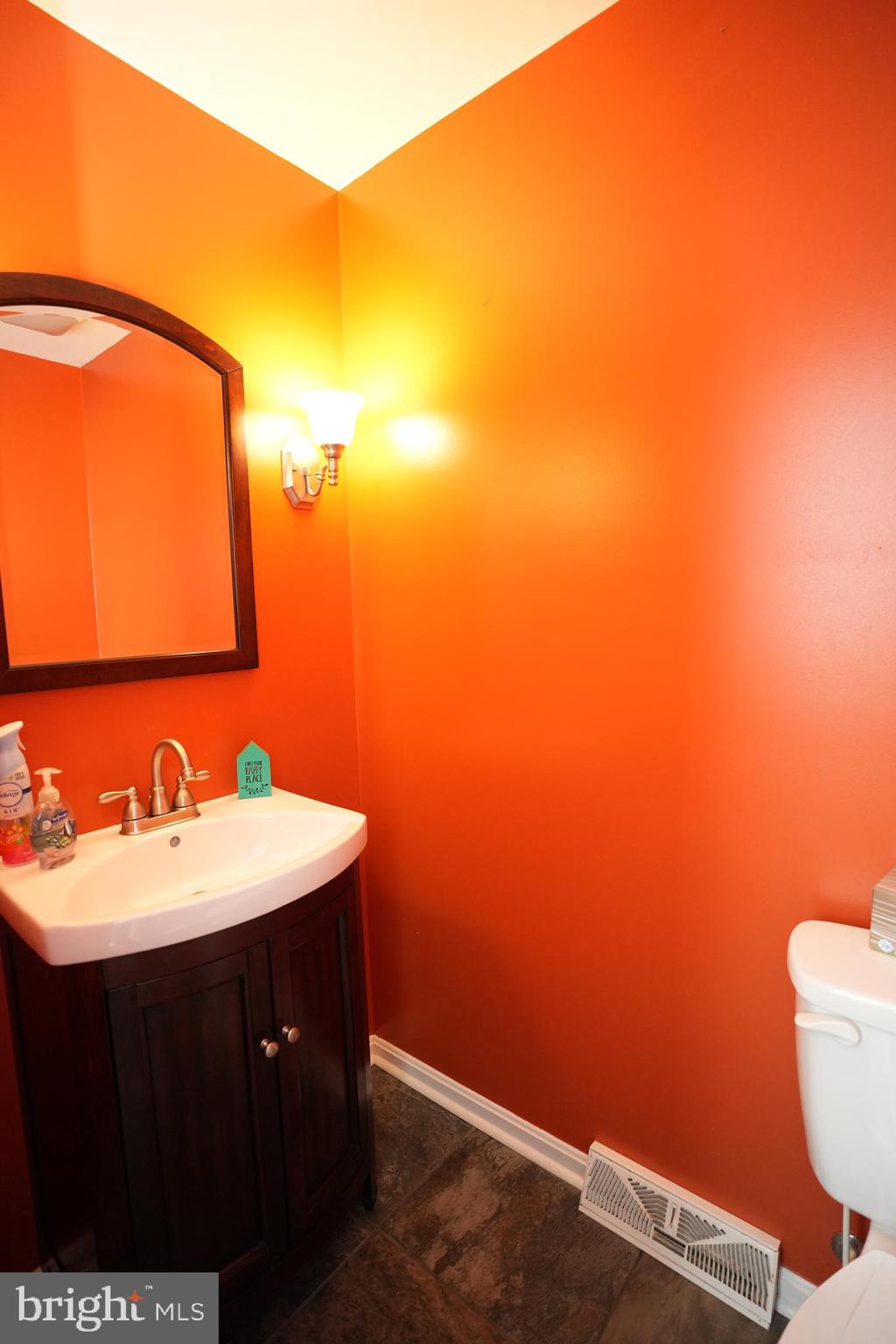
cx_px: 448
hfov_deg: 70.1
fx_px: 638
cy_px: 672
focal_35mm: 17
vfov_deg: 92.9
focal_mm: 17.1
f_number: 2.8
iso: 2500
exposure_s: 1/60
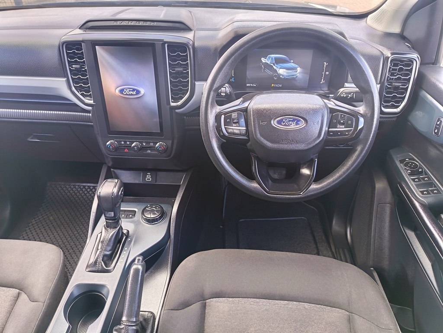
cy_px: 166
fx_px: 307
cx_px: 222
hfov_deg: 71.6
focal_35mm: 24
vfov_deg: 56.8
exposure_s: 1/50
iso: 489
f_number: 1.75
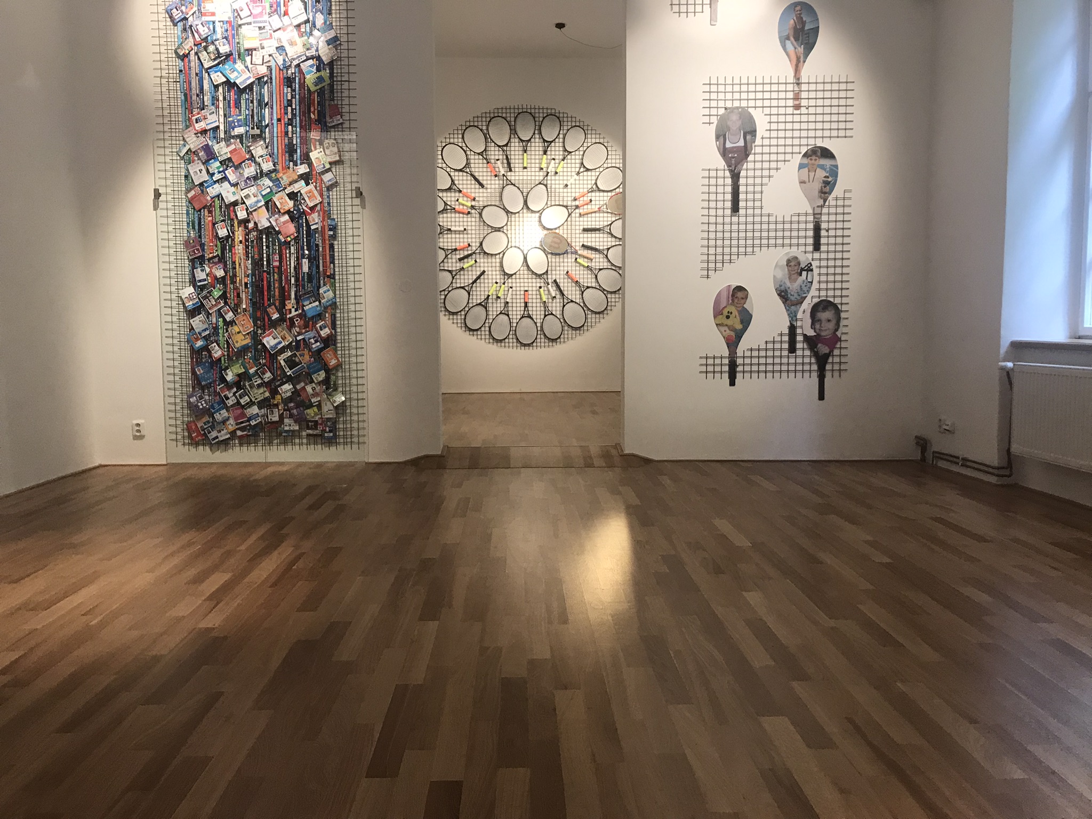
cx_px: 546
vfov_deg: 49.7
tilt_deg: -3.2
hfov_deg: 63.4
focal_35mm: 28
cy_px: 410
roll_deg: +0.4
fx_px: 883
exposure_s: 1/30
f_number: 1.8
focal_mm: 3.99
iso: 32
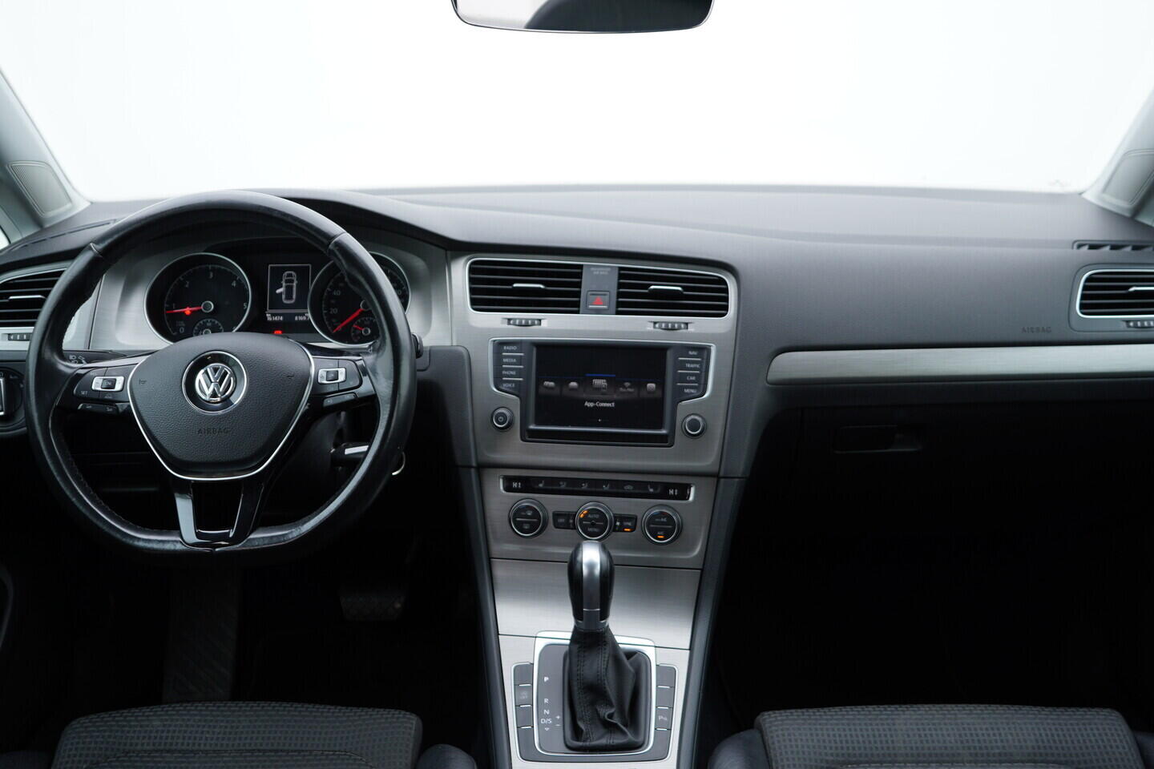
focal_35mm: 36
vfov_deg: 36.9
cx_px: 577
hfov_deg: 53.1
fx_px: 1154
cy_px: 384
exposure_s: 1/40
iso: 125
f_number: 2.8
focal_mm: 24
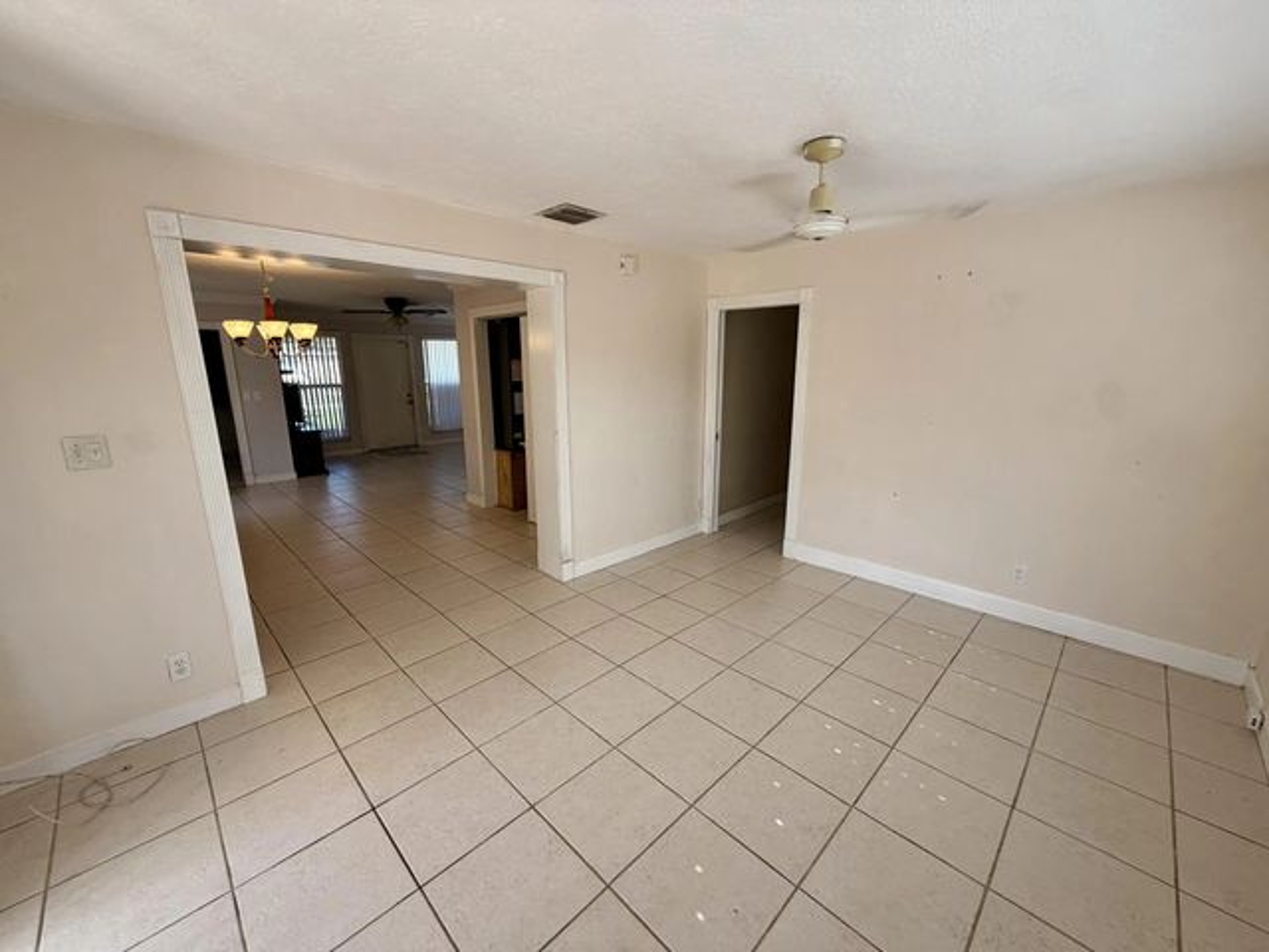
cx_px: 634
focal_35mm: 14
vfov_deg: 85.7
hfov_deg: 102.1
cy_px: 476
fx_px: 513
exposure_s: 1/121
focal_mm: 2.22
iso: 160
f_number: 2.2
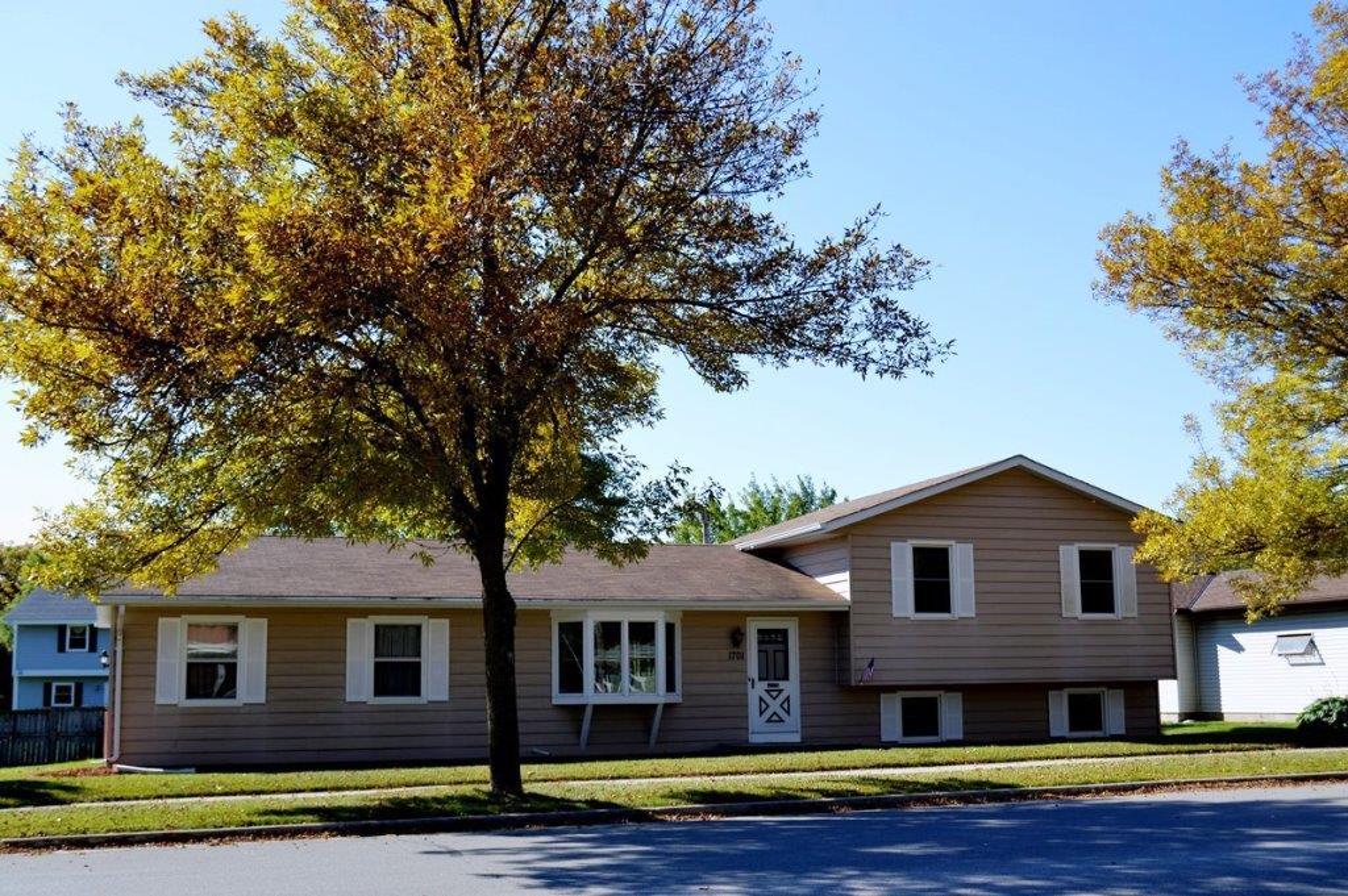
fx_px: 1571
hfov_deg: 46.4
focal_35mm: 42
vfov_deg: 31.8
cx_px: 674
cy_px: 448
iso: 100
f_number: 7.1
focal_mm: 28
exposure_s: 1/200
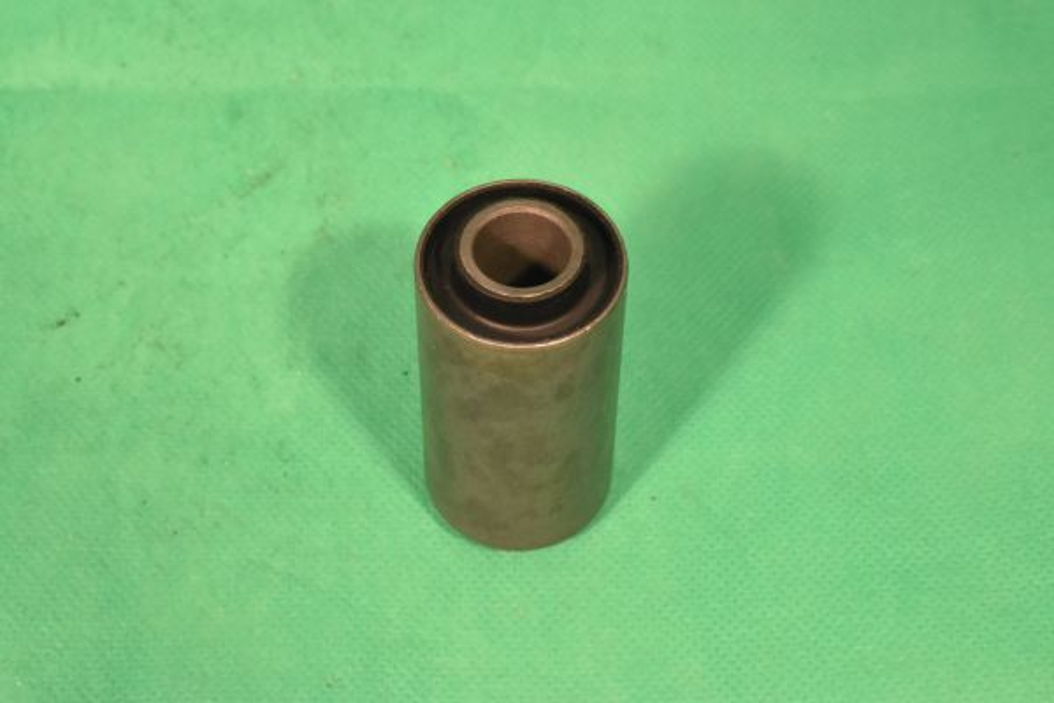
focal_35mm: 72
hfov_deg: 28.1
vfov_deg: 18.9
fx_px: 2108
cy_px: 352
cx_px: 527
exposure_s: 1/80
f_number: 18
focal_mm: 48
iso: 2200
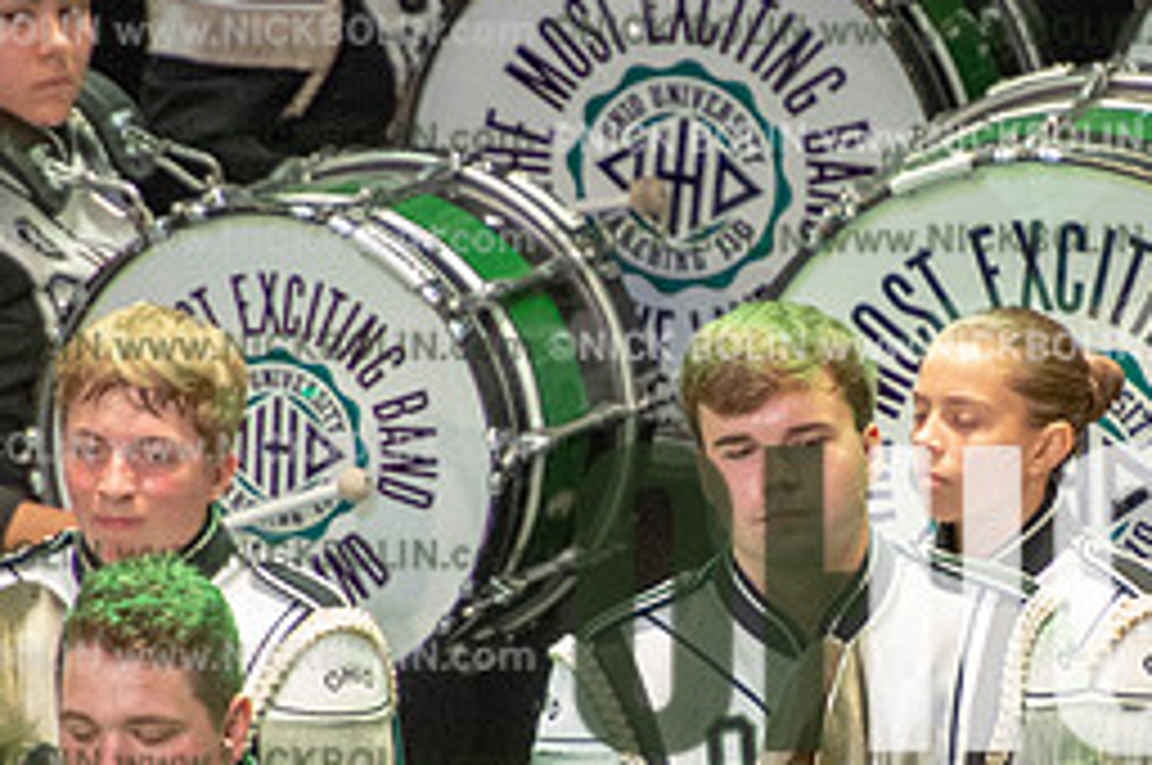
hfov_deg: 2.3
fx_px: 29019
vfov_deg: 1.5
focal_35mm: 908
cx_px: 891
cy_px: 657
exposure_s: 1/320
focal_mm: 400
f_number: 5.6
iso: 8000
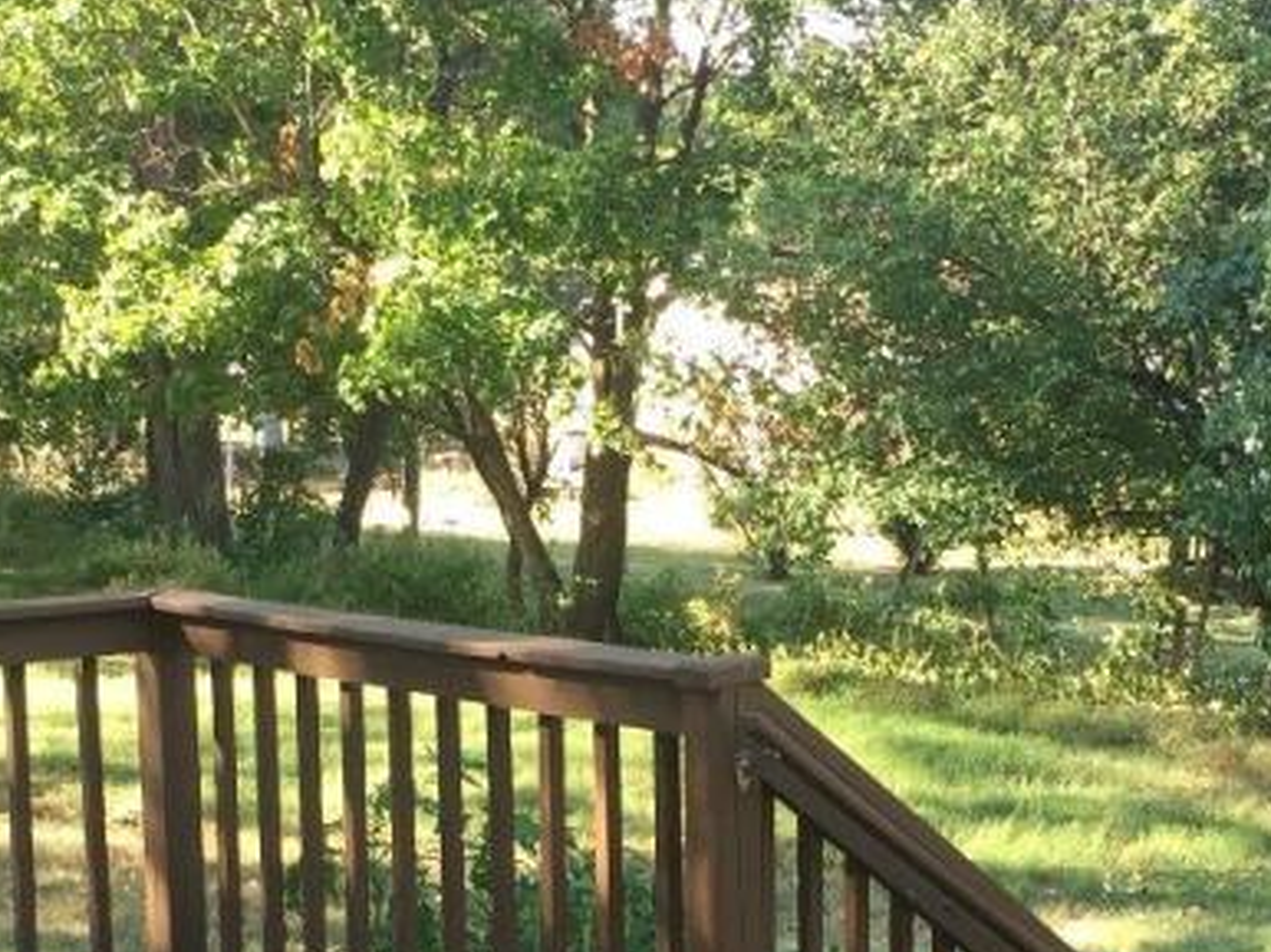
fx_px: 2825
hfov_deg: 25.4
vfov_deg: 18.7
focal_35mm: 77
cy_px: 889
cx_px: 655
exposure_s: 1/120
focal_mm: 4.15
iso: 32
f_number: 2.2
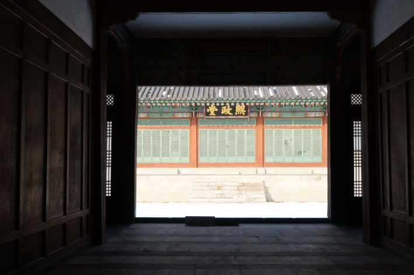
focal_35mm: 38
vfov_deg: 35.0
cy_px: 143
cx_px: 217
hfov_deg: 50.7
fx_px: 436
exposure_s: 1/250
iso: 200
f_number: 5
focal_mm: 18
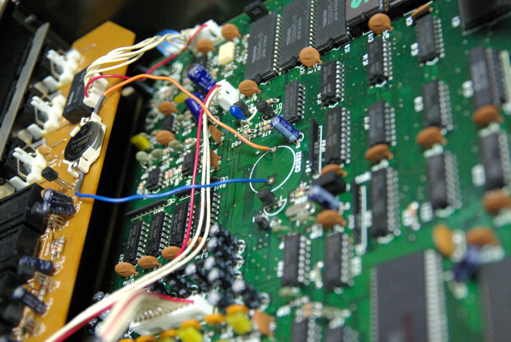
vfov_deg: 22.7
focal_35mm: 60
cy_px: 171
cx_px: 256
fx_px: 853
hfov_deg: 33.4
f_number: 4
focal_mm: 40
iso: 1600
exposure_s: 1/30
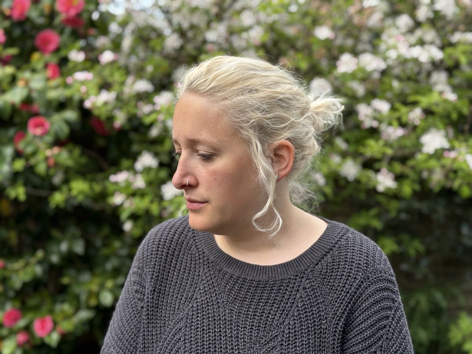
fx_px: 654
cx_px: 236
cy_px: 177
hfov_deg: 39.7
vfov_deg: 30.3
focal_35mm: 48
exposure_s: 1/516
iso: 64
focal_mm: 6.76
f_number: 1.78
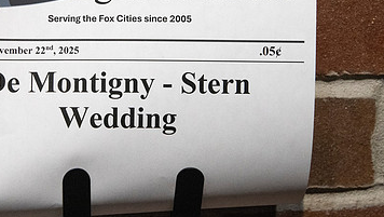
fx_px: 2120
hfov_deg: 10.3
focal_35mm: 208
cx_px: 135
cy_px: 40
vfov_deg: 5.8
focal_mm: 122
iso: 8000
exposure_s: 1/125
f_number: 10
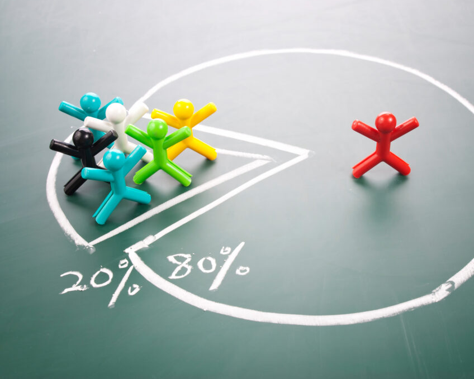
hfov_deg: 31.6
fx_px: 836
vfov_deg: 25.6
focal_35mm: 60
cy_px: 188
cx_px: 264
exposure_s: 1/100
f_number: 11
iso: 100
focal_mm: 35
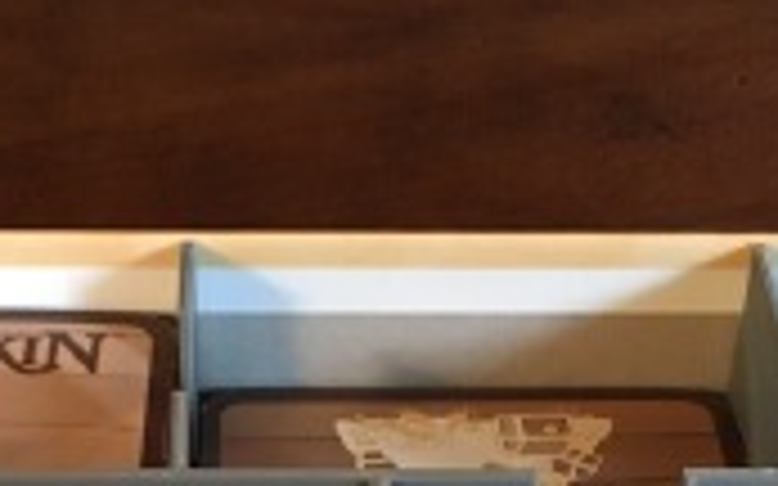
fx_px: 2014
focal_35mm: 95
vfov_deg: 13.2
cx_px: 349
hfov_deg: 21.9
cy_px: 666
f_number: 2.2
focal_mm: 4.15
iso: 250
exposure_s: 1/15
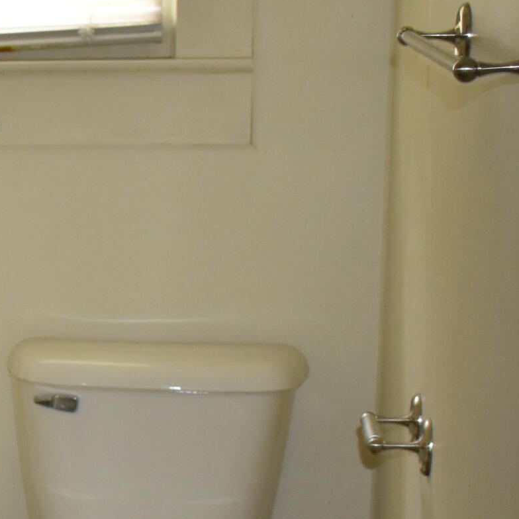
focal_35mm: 117
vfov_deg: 14.8
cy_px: 425
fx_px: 1985
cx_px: -287
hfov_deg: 13.9
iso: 2000
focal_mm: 24
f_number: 4
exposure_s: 1/60
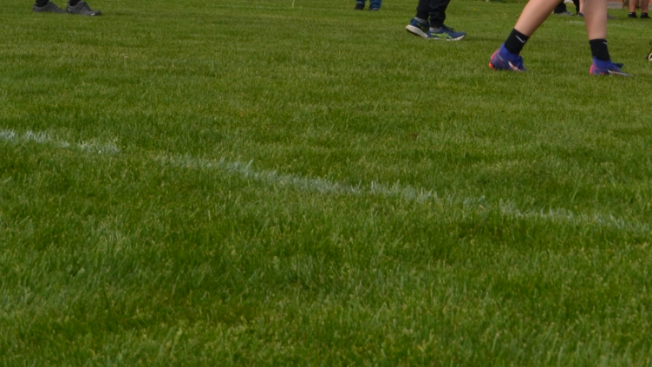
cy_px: -206
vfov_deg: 8.6
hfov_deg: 15.1
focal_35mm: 137
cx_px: 811
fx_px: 2369
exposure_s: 1/250
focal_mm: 32
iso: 100
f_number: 8
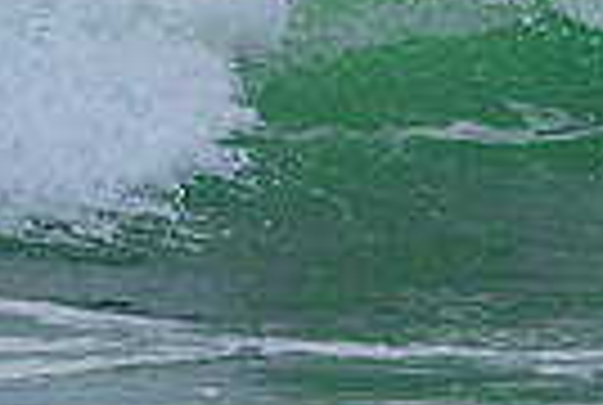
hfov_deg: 1.0
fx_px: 33339
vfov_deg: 0.7
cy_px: -241
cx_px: -14
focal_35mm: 1986
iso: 3600
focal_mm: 460
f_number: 11
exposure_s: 1/1250
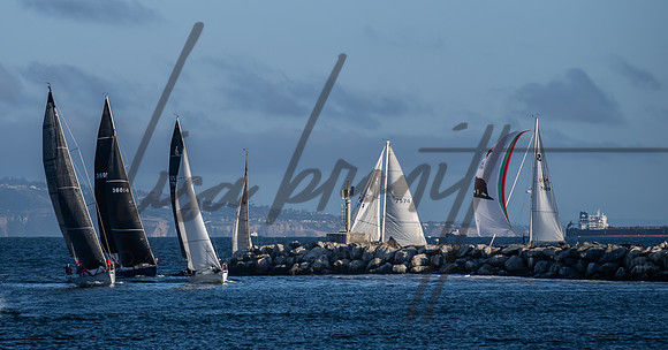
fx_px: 5228
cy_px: 78
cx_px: 276
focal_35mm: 300
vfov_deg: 3.8
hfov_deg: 7.3
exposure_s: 1/1600
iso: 320
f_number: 6.3
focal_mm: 200
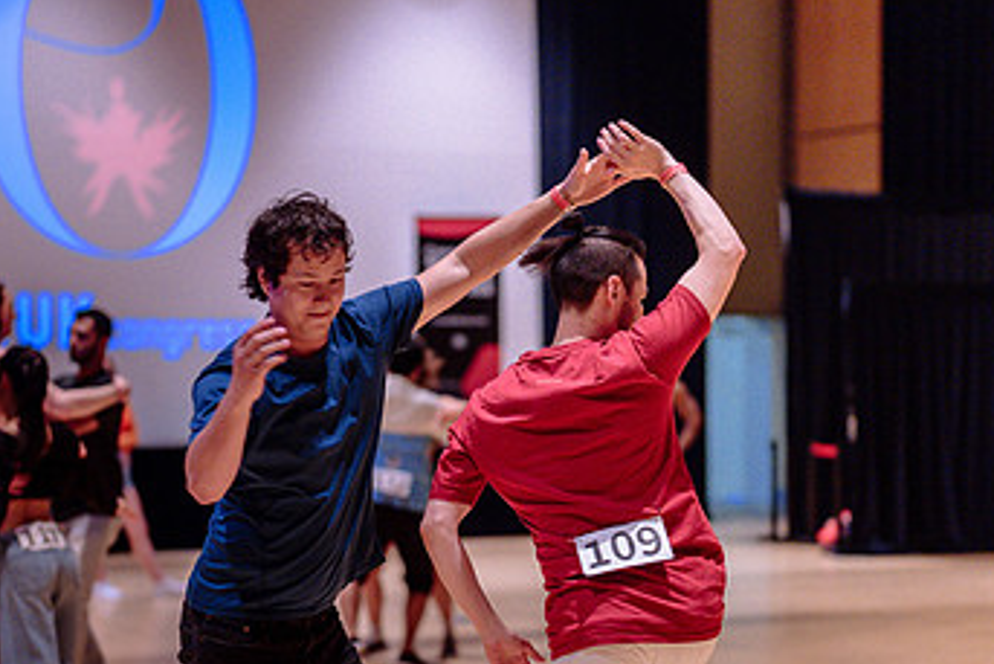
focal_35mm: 92
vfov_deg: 14.8
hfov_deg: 22.1
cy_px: 483
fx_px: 2541
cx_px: 467
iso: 1600
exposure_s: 1/250
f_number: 1.2
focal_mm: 50
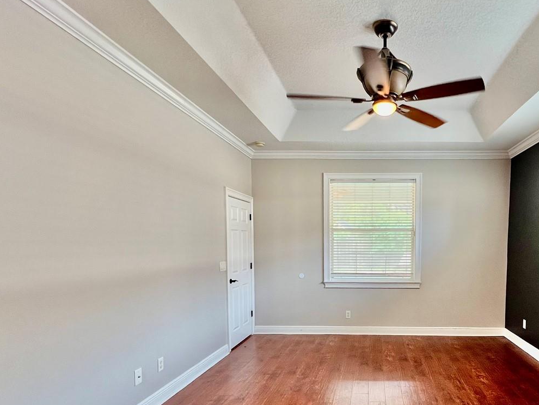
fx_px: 327
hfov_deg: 75.7
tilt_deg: -4.1
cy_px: 269
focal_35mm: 21
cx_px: 372
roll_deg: +0.1
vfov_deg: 61.9
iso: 200
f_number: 1.8
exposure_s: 1/120
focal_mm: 1.57
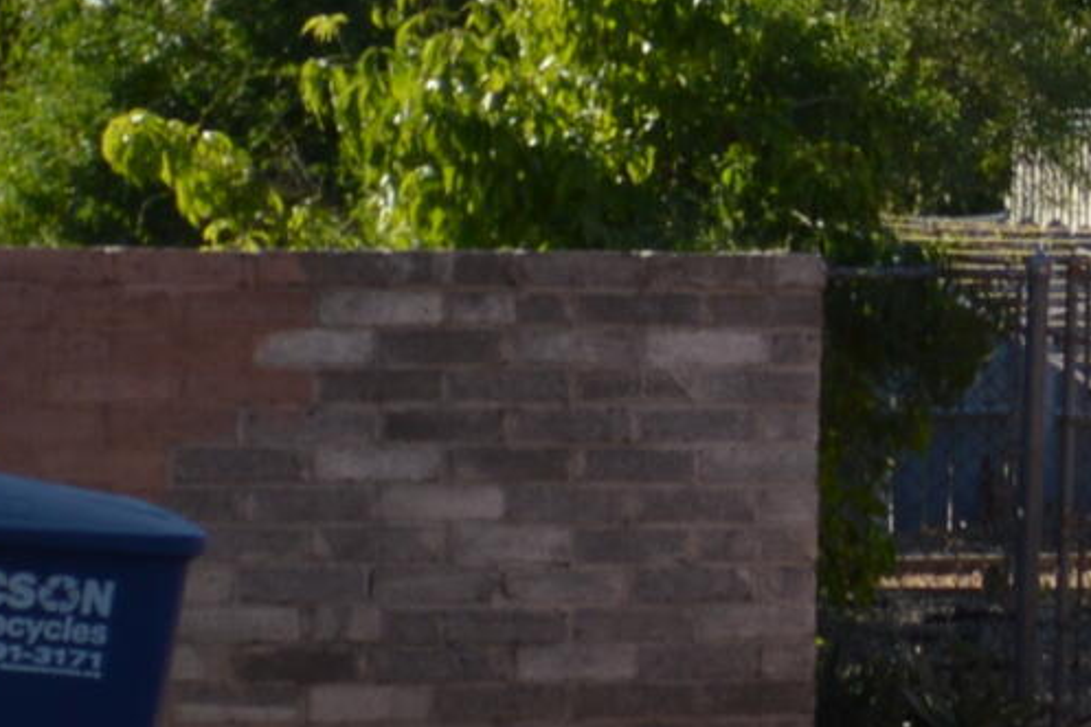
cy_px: 127
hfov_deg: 8.7
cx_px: 3159
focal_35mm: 199
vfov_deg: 6.9
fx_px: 6028
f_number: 7.1
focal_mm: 22
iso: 100
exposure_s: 1/200
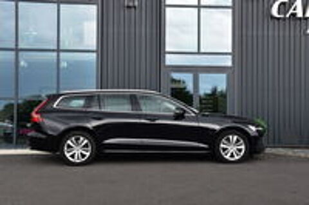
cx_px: 154
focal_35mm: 39
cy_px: 102
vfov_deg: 34.1
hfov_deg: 49.6
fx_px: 334
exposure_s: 1/125
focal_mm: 26
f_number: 9
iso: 400
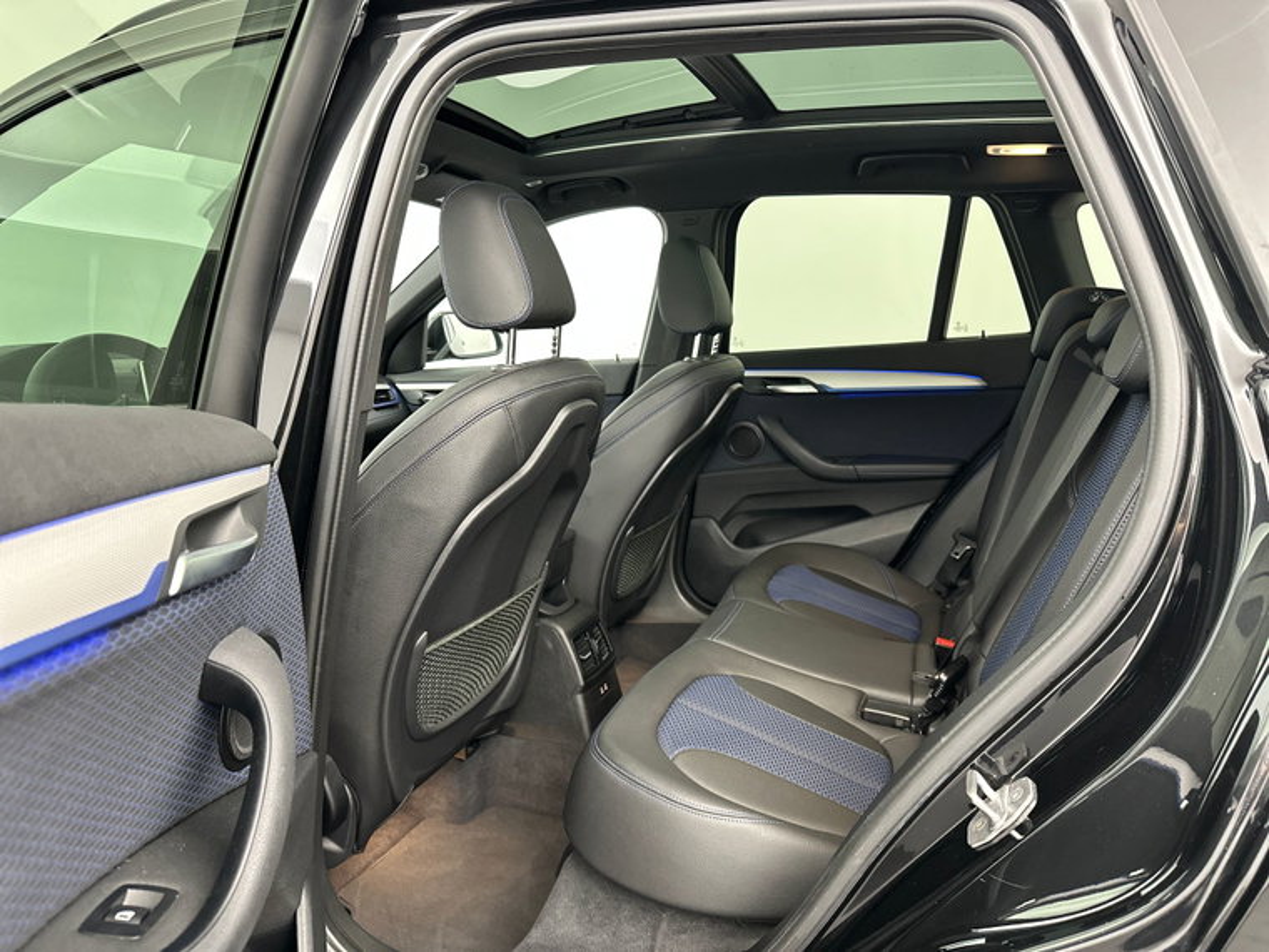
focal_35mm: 24
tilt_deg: -10.6
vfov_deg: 56.8
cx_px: 634
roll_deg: -0.7
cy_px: 476
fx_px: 880
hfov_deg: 71.6
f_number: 1.78
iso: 640
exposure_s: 1/33
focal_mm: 6.86
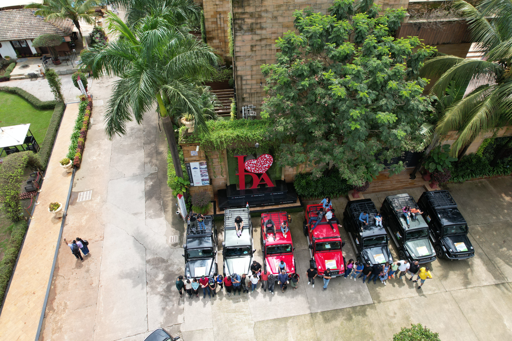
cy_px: 170
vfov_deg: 57.2
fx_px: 313
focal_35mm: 22
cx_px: 256
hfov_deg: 78.6
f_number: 2.8
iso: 120
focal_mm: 8.38
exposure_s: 1/1000
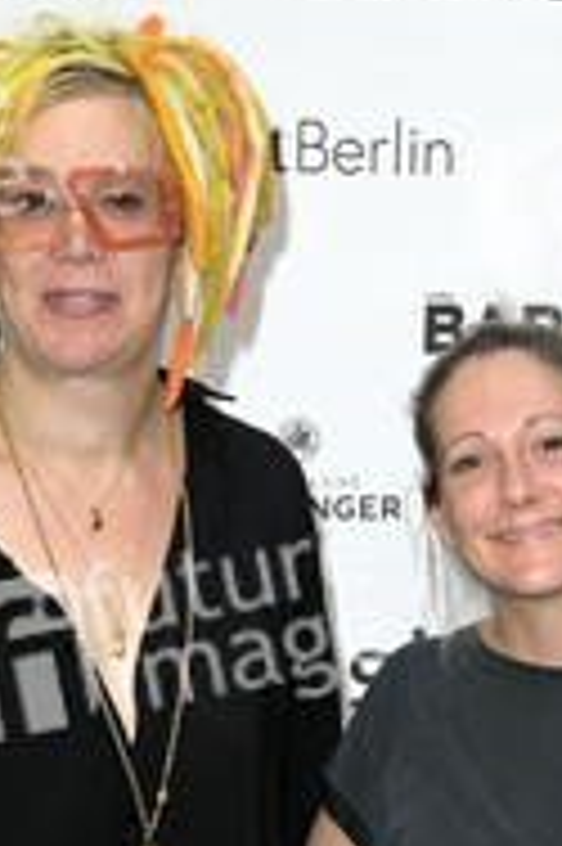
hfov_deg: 11.5
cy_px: 864
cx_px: 288
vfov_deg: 16.8
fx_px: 2792
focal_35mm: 119
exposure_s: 1/250
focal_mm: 56
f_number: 6.3
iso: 400
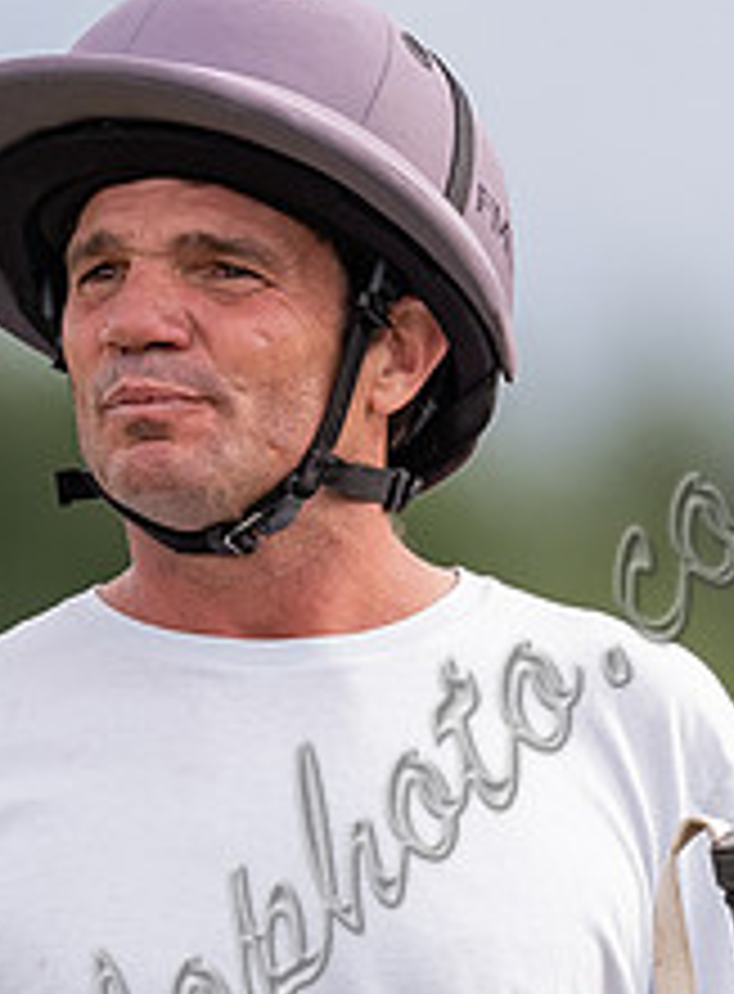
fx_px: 51155
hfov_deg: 0.8
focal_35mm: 1790
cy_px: 666
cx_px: 97
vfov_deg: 1.1
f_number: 4
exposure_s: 1/2500
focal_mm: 500
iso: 800
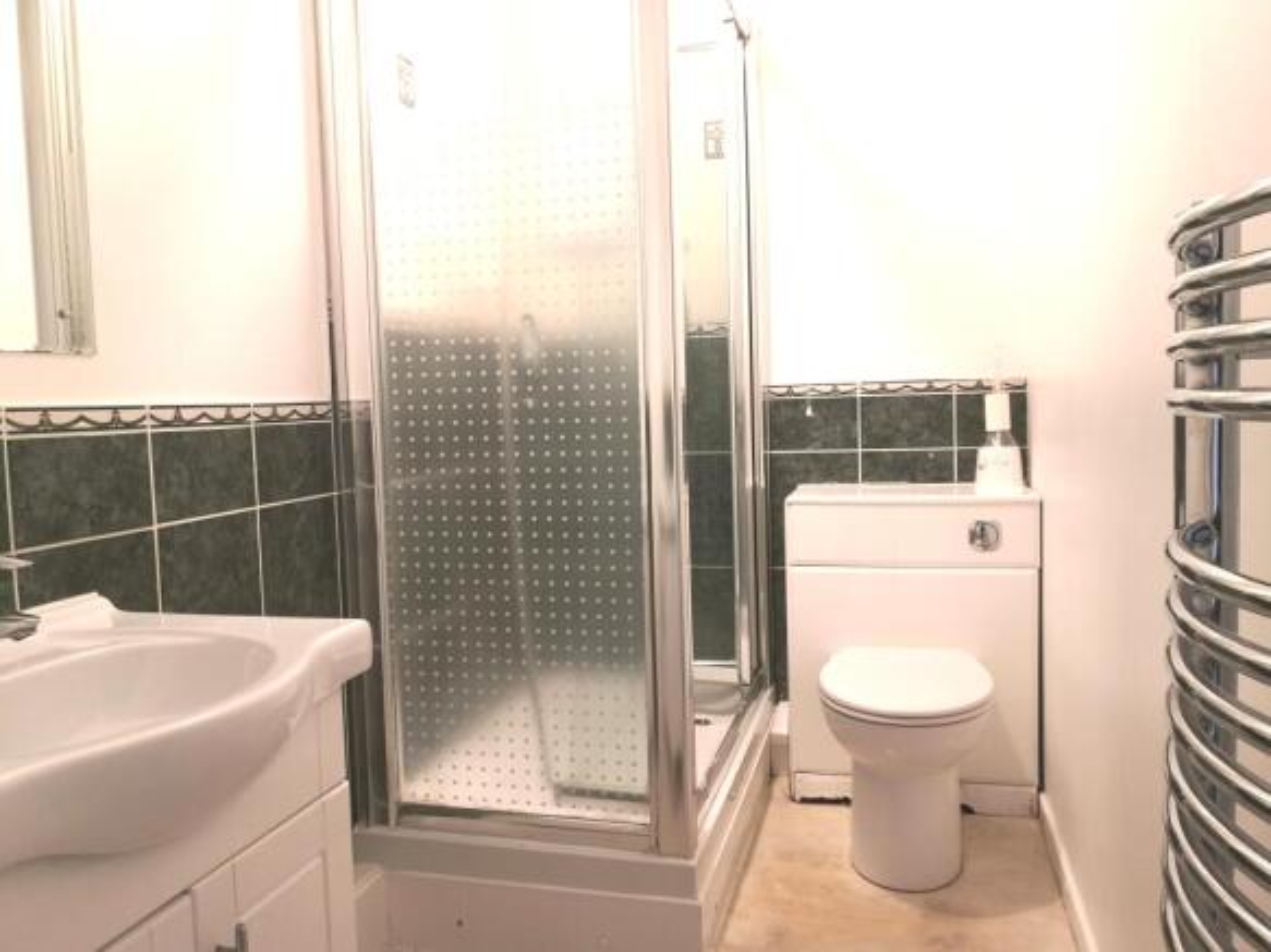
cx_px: 636
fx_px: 991
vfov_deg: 51.3
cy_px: 476
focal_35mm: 27
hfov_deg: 65.3
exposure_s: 1/33.3
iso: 125
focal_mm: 3.95
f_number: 1.6
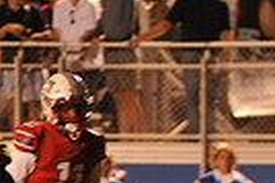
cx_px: 263
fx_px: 6607
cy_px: 380
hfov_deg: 2.4
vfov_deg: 1.6
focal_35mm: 866
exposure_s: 1/200
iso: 2000
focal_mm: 200
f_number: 2.8
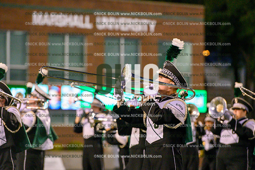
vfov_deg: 6.9
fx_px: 1417
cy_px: 85
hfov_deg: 10.3
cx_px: 128
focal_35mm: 200
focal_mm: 200
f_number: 4
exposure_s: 1/1000
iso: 10000
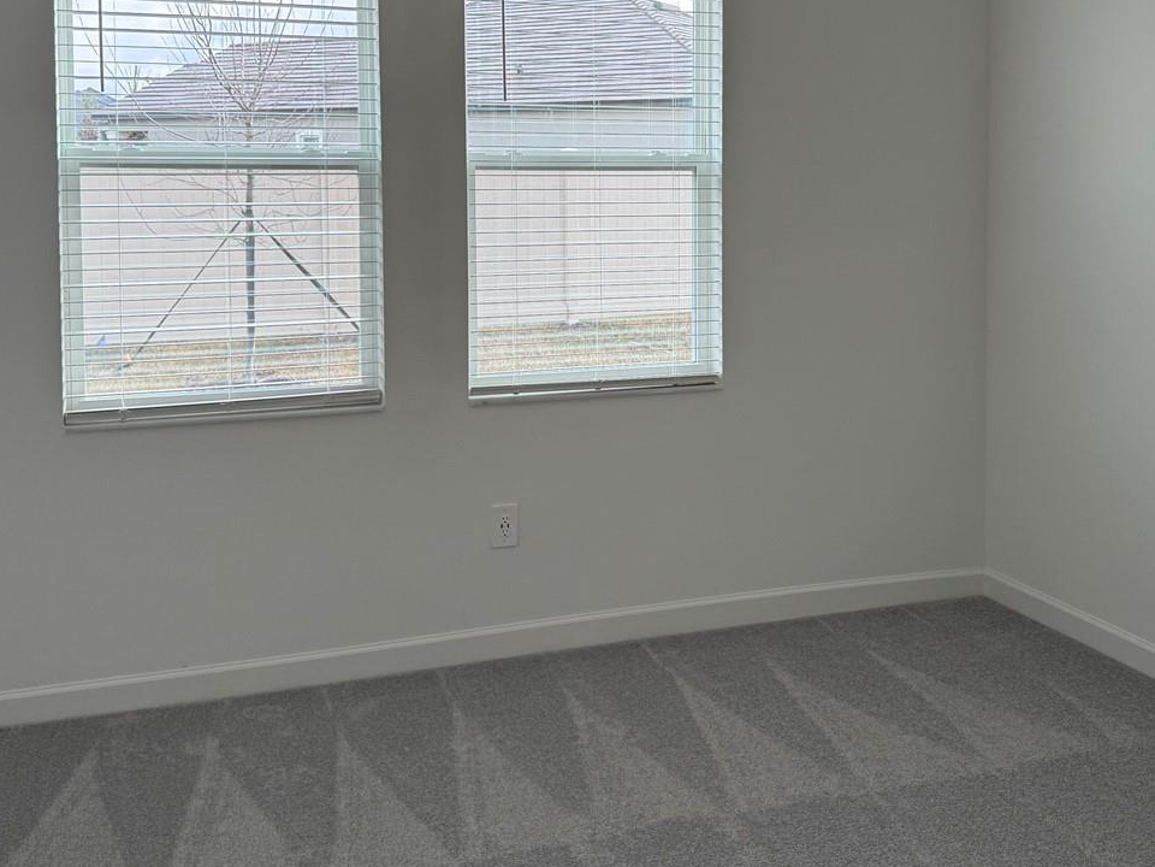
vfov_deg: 35.3
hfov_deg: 46.6
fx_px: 1335
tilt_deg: -2.7
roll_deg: -0.1
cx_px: 676
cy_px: 237
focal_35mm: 40
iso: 100
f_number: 1.78
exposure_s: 1/358
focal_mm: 6.76
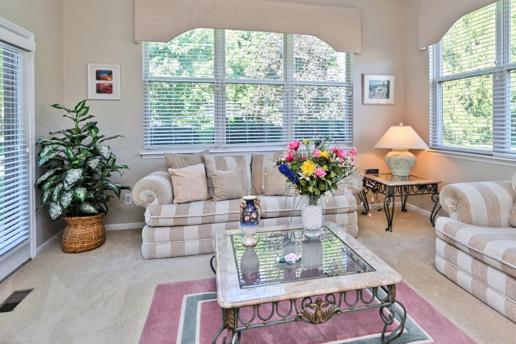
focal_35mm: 21
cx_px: 283
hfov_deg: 81.0
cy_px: 121
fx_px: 301
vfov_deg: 58.4
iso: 200
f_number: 5
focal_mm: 14
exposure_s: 1/80
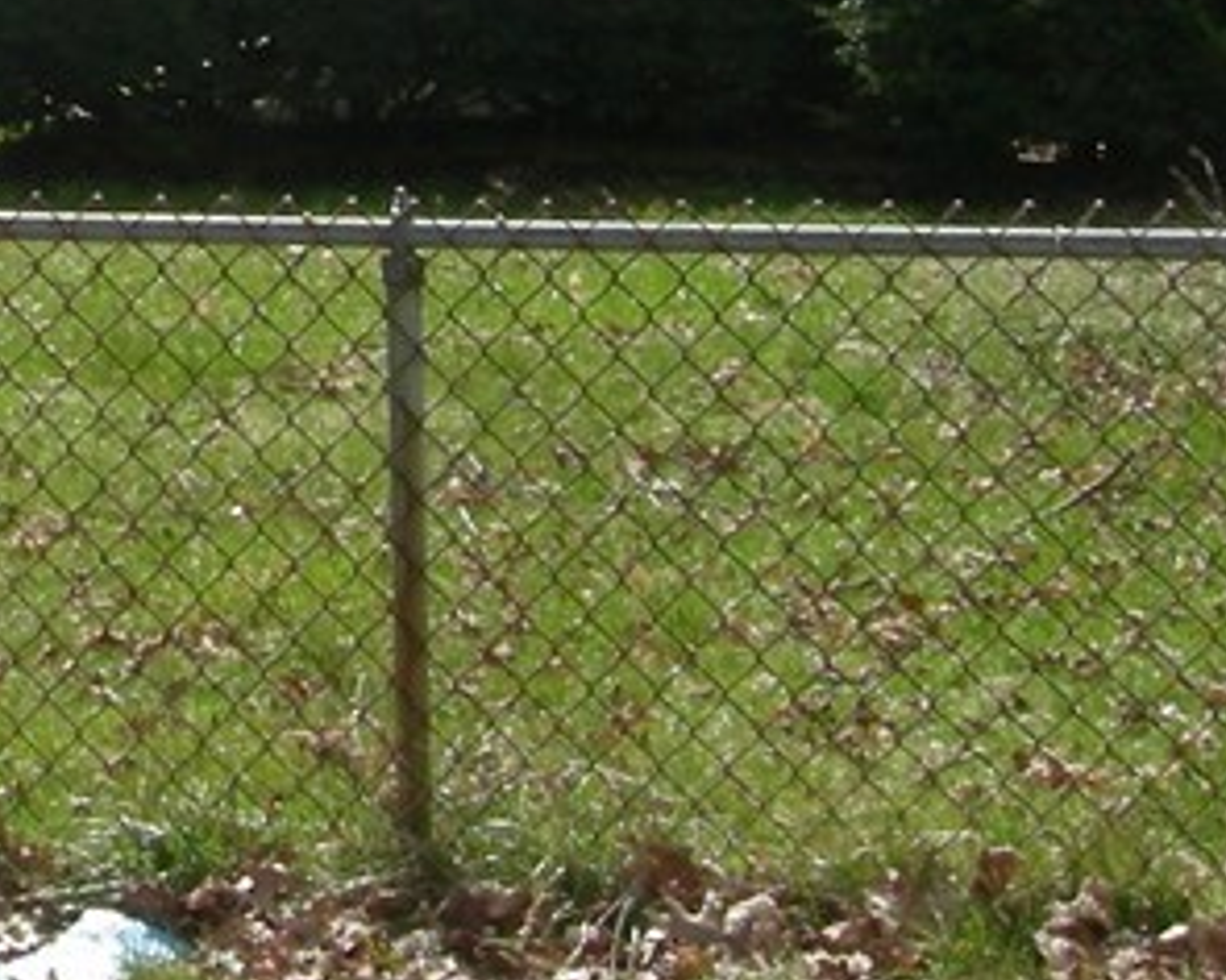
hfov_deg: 14.9
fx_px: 4427
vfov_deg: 12.1
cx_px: -495
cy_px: -465
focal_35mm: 122
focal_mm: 7.5
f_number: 6
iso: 64
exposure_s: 1/212
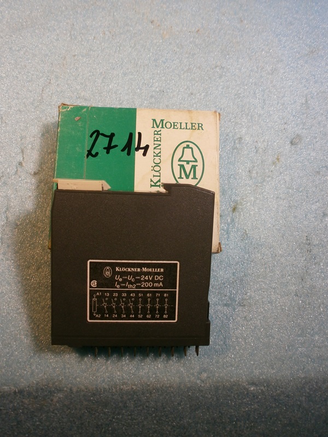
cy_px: 218
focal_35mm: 27
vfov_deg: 65.3
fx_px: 341
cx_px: 164
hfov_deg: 51.4
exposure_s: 1/100
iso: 100
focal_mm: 4.8
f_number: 2.9
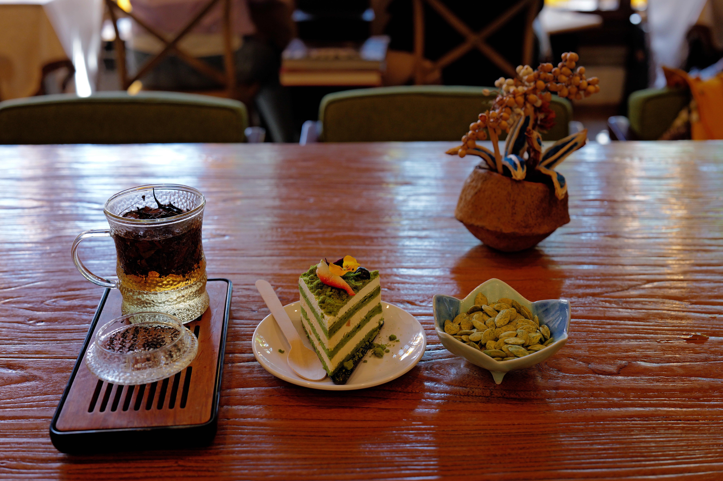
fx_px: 863
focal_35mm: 43
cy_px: 240
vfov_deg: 31.2
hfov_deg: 45.5
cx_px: 362
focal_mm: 43
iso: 800
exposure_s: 1/125
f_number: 4
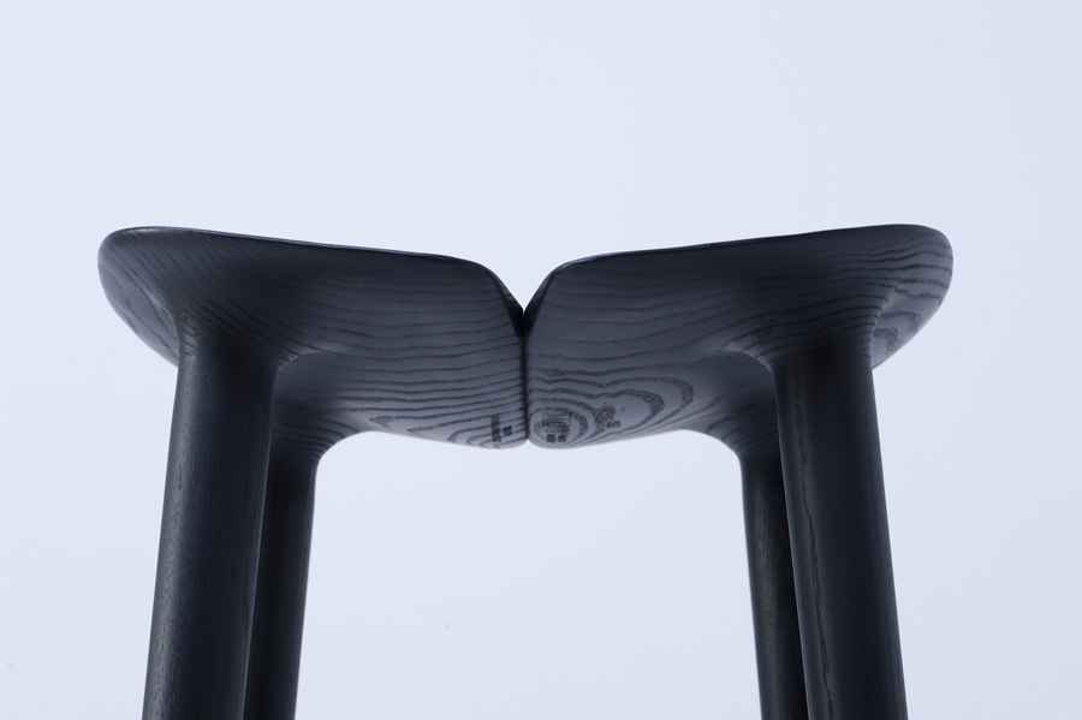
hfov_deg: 19.5
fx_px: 3154
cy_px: 360
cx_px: 541
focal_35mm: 105
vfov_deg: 13.0
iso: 100
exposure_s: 1/125
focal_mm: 105
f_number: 16
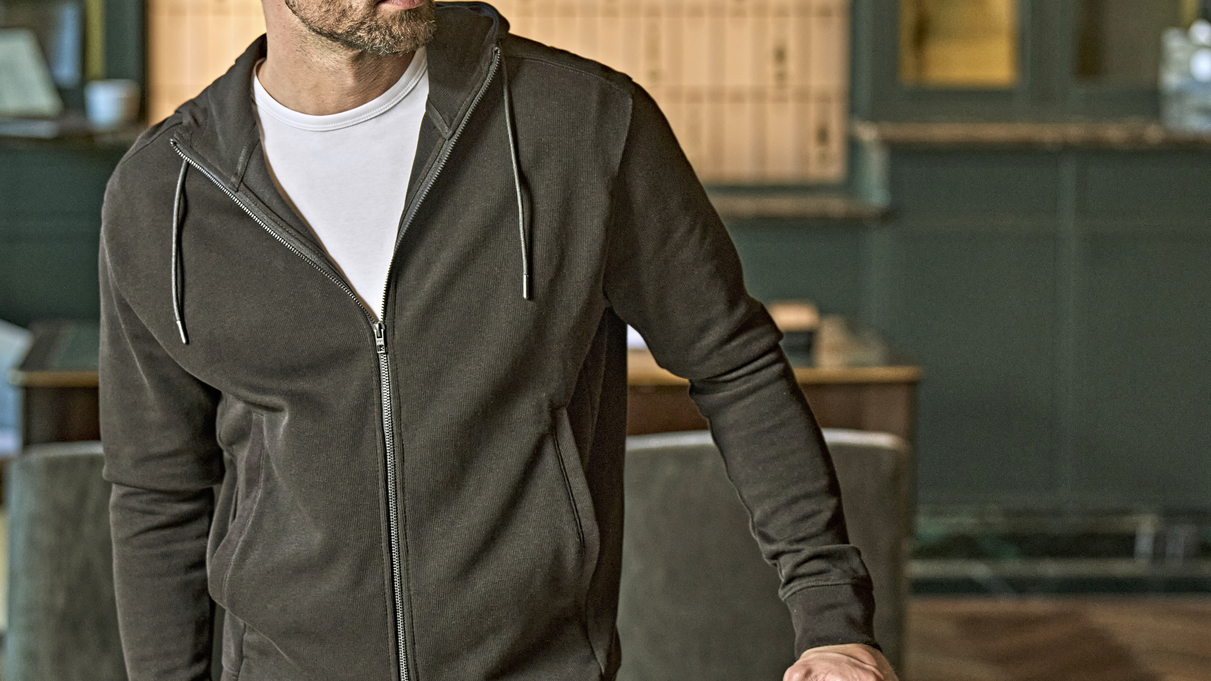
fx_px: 3693
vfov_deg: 10.5
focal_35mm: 115
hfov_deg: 18.6
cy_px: 312
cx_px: 605
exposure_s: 1/200
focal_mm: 73
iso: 1000
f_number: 2.8
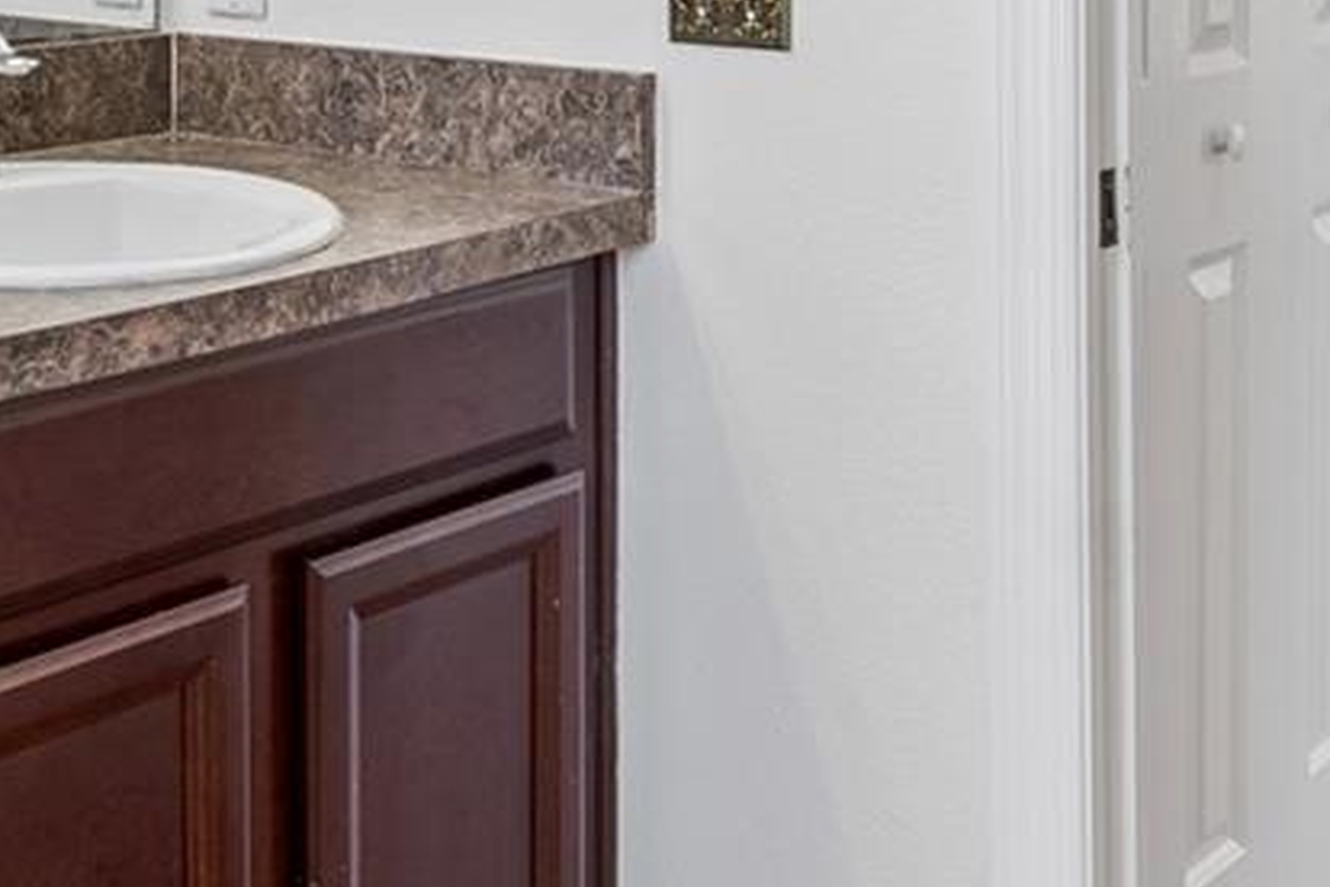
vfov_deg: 22.1
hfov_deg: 33.4
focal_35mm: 58
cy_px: -100
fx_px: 2143
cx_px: 251
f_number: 7.1
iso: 100
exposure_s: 1/10
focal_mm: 10
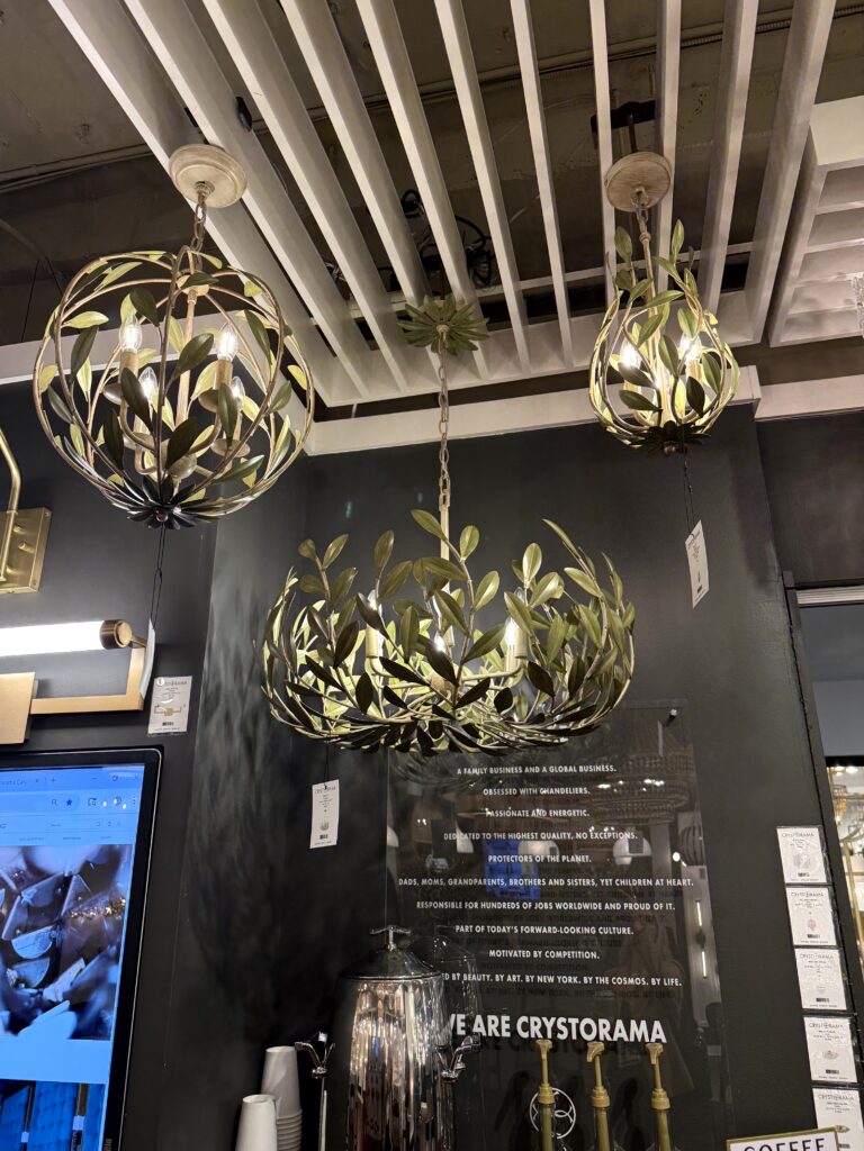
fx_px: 799
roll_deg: +0.0
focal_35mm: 24
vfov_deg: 71.6
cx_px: 432
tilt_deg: +22.0
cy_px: 576
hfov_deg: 56.8
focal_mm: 6.76
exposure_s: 1/158
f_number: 1.78
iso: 200
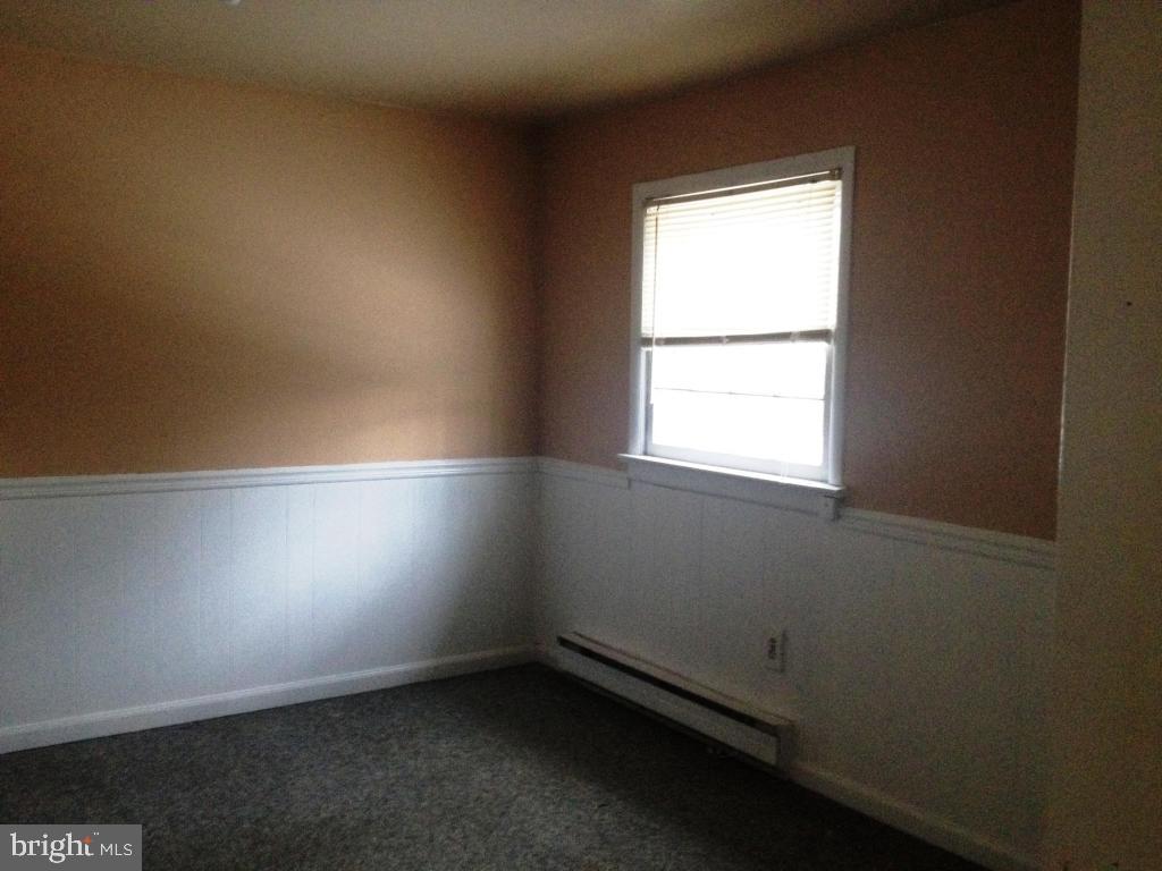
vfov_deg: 40.7
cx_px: 581
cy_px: 436
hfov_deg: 52.6
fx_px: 1175
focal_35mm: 35
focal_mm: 4.28
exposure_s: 1/20
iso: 400
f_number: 2.4
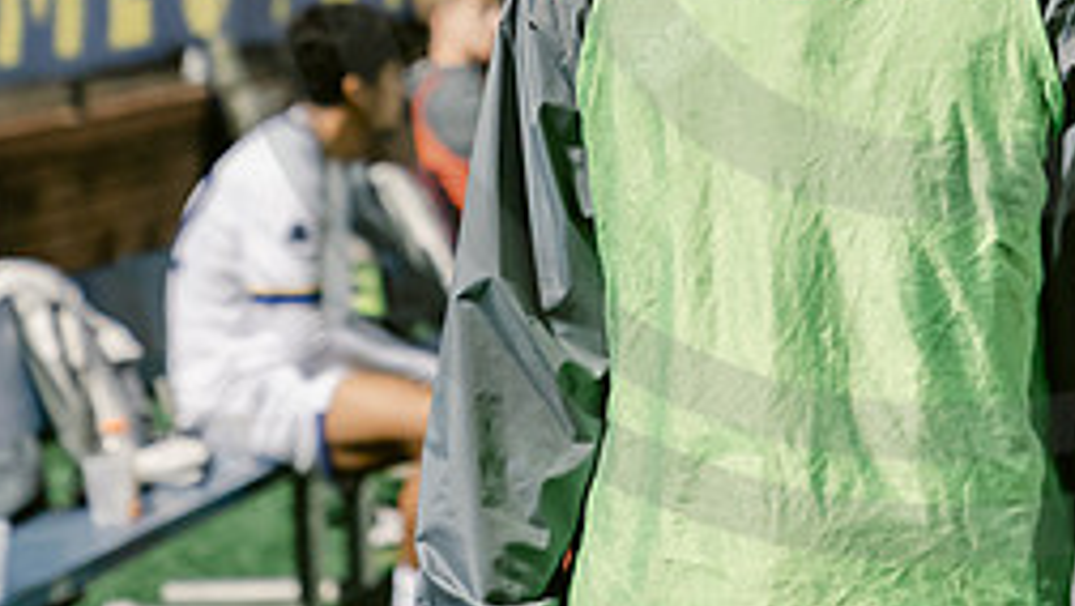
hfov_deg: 12.6
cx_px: 947
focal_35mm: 169
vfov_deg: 7.1
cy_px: -194
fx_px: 4819
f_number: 3.5
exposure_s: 1/125
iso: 2500
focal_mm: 70
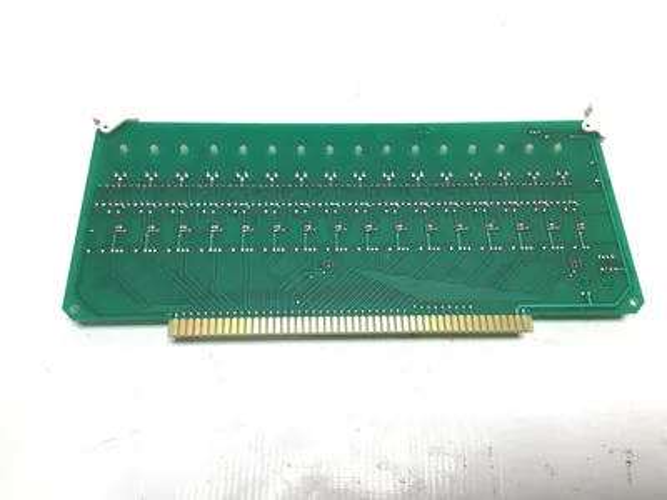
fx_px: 597
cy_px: 250
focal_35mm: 31
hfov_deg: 58.4
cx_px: 334
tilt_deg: -67.8
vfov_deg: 45.4
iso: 40
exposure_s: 1/120
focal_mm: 3.3
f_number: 2.4
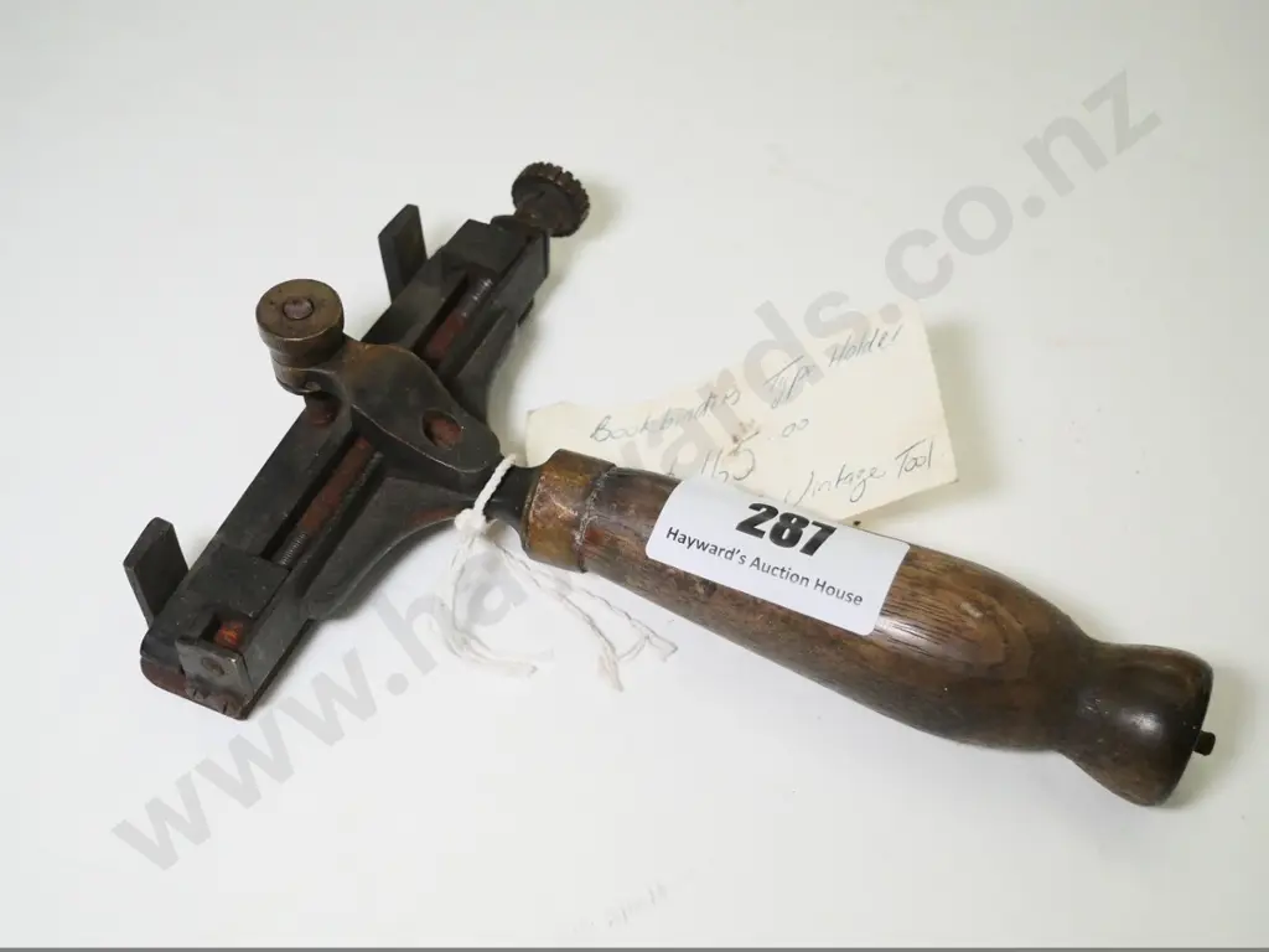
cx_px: 634
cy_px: 476
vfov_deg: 29.1
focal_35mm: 50
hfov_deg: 38.2
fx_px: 1833
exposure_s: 1/640
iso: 3200
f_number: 4.5
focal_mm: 25
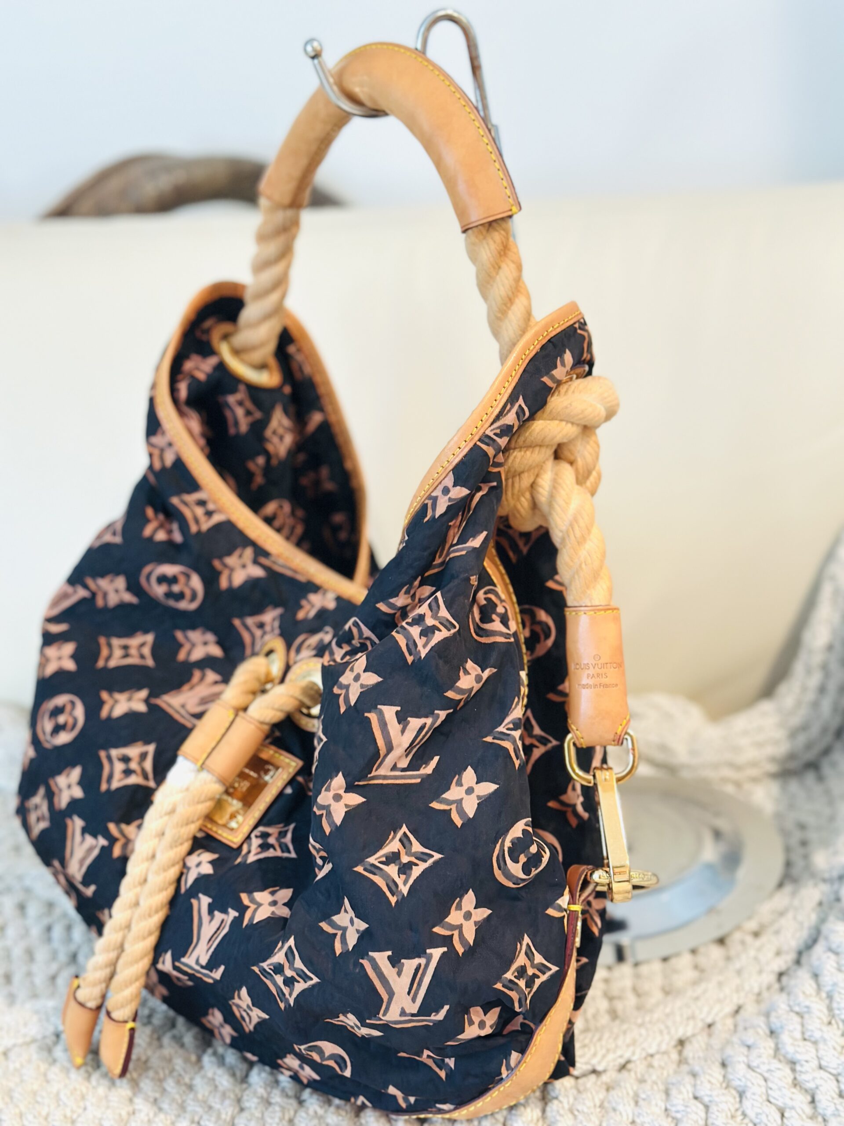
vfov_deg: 39.7
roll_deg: +2.4
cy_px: 563
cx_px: 422
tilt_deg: -18.2
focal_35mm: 48
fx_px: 1560
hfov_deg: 30.3
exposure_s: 1/40
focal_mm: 6.86
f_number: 1.78
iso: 320
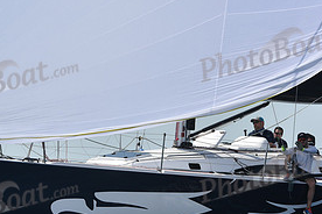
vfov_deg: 7.1
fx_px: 1726
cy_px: 129
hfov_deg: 10.7
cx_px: 140
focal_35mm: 193
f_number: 8
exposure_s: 1/1250
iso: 250
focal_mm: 92
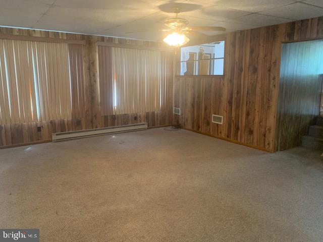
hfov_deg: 67.3
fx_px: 243
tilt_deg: -10.1
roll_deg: -0.1
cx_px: 162
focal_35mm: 26
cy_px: 121
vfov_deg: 53.1
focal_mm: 4.25
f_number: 1.8
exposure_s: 1/40
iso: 320
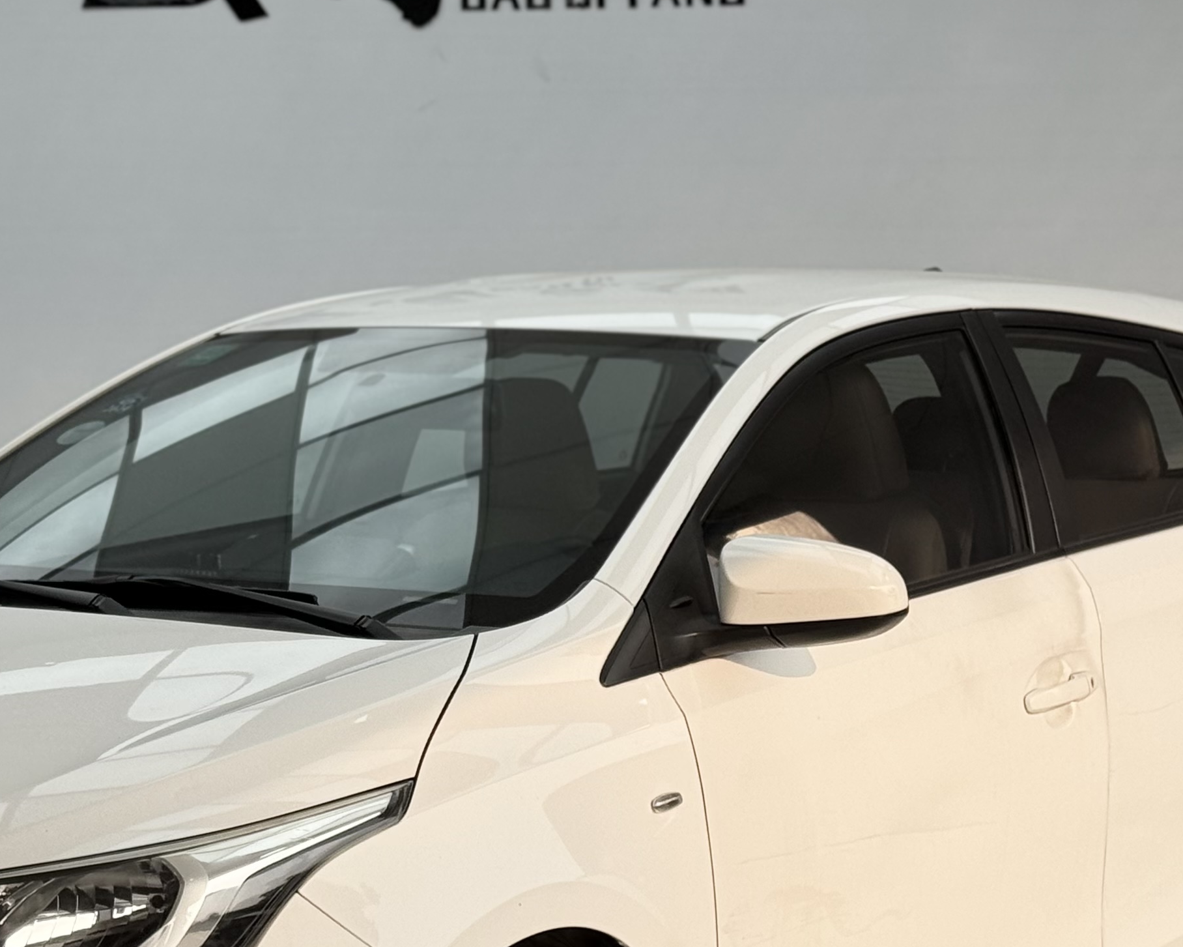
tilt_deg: -2.9
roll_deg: +0.3
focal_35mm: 104
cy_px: 517
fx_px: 3641
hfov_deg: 18.4
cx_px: 450
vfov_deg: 14.8
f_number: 1.78
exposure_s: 1/1984
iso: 64
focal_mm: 6.76
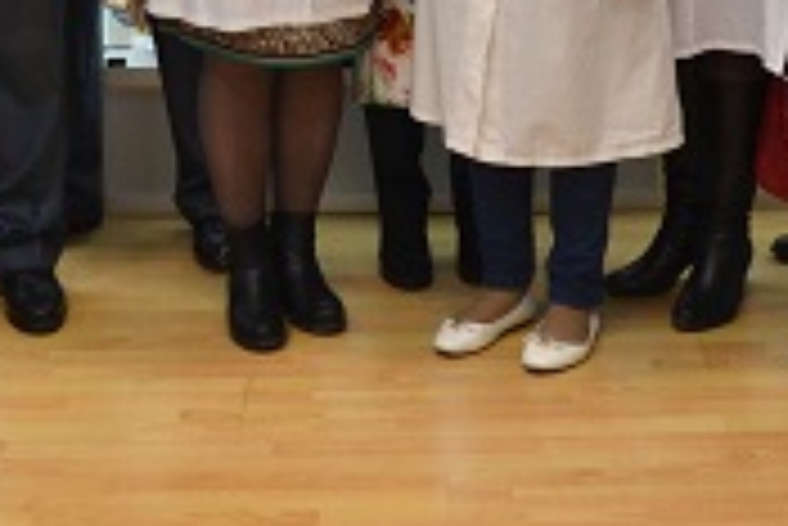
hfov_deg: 18.1
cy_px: -324
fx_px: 2475
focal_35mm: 113
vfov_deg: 11.5
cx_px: 387
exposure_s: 1/60
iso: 400
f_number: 4
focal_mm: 20
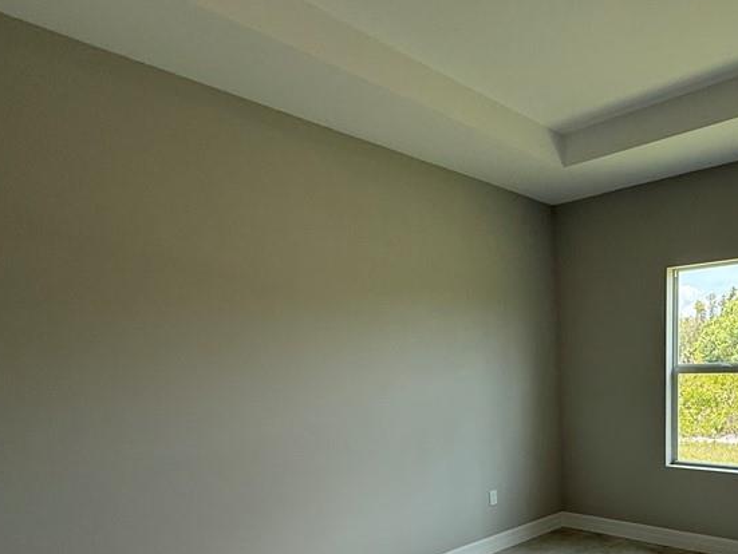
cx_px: 604
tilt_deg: -11.0
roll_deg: +0.6
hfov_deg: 61.0
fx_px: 555
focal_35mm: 26
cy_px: 471
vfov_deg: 48.9
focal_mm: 2.22
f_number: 2.2
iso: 64
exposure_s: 1/187
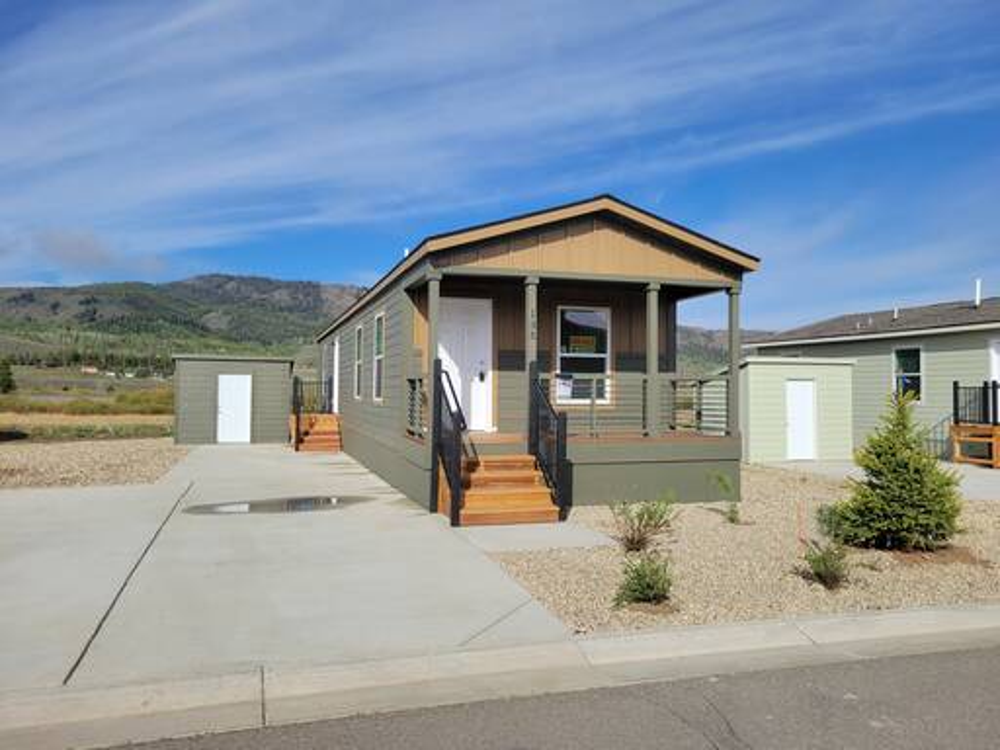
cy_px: 375
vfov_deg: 53.1
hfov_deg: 67.3
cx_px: 500
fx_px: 751
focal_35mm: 26
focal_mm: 5.4
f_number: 1.8
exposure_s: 1/3229
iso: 40
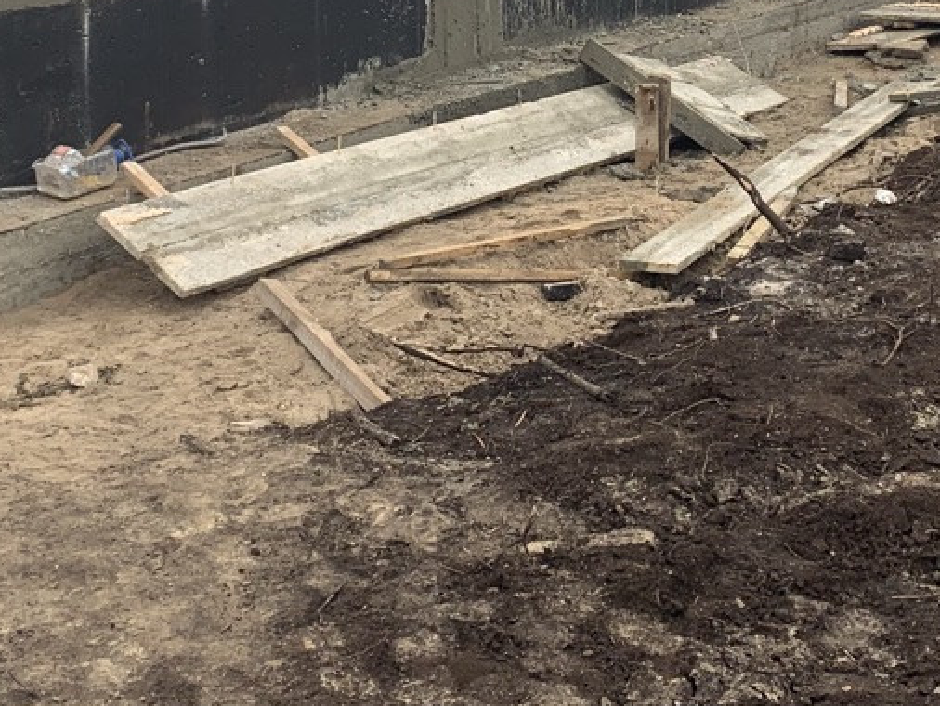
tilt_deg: -7.7
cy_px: -20
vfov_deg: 18.6
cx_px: 583
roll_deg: -0.3
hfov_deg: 25.3
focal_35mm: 77
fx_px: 2092
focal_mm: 4.25
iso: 25
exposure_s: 1/305
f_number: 1.8
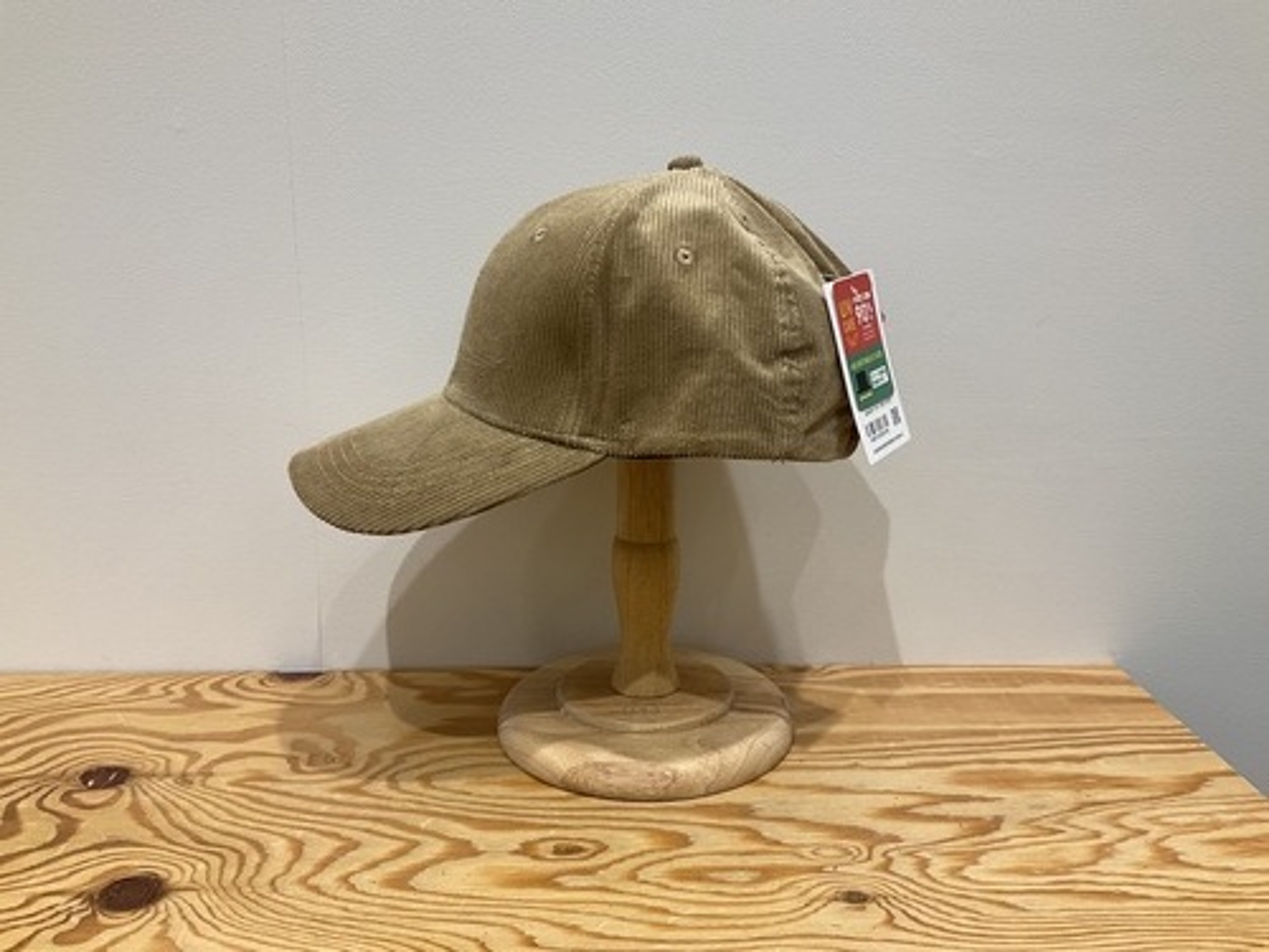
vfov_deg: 48.2
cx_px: 634
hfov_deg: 61.7
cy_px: 476
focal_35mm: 29
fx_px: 1063
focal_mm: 3
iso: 50
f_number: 1.8
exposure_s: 1/120
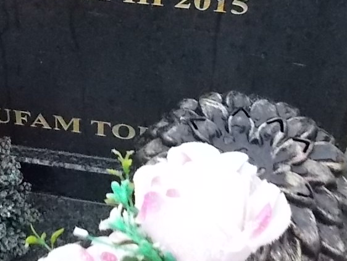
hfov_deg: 25.5
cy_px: -24
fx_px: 742
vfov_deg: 19.1
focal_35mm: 74
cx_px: 35
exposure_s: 1/100
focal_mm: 4.6
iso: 400
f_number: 3.2
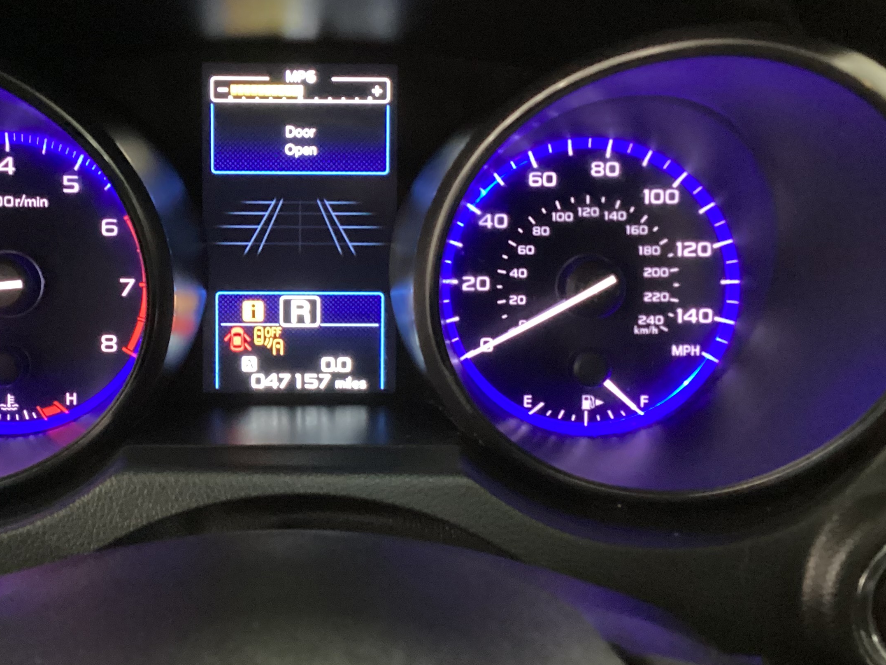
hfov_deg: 40.2
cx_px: 353
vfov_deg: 30.9
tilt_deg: -25.2
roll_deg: -1.0
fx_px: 1203
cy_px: 311
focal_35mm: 47
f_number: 2.4
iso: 640
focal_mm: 3.3
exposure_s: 1/20
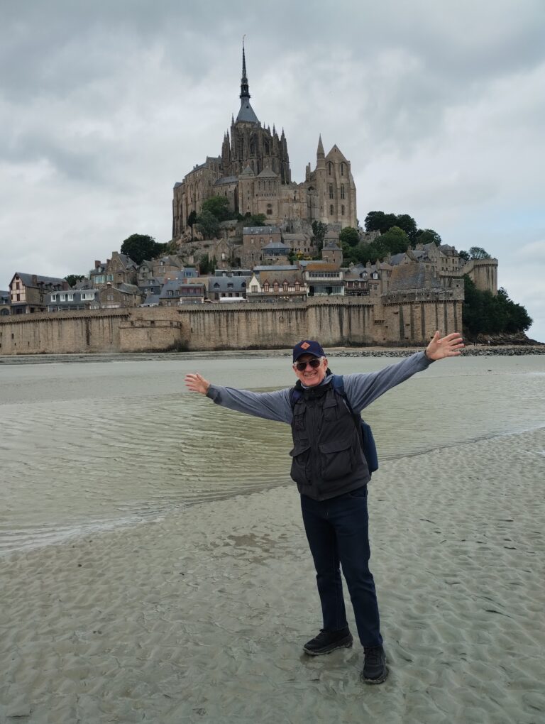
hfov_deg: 49.9
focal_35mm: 28
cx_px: 272
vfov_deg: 63.4
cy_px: 362
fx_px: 586
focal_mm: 4.27
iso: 100
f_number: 1.8
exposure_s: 1/743
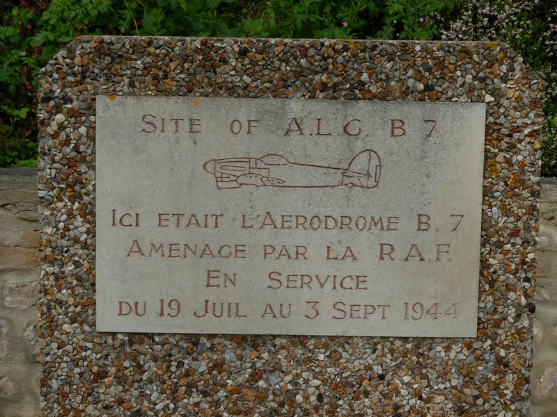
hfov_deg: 20.4
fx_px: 1545
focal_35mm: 96
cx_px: 278
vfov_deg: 15.4
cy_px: 208
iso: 79
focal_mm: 15.9
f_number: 3.9
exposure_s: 1/861
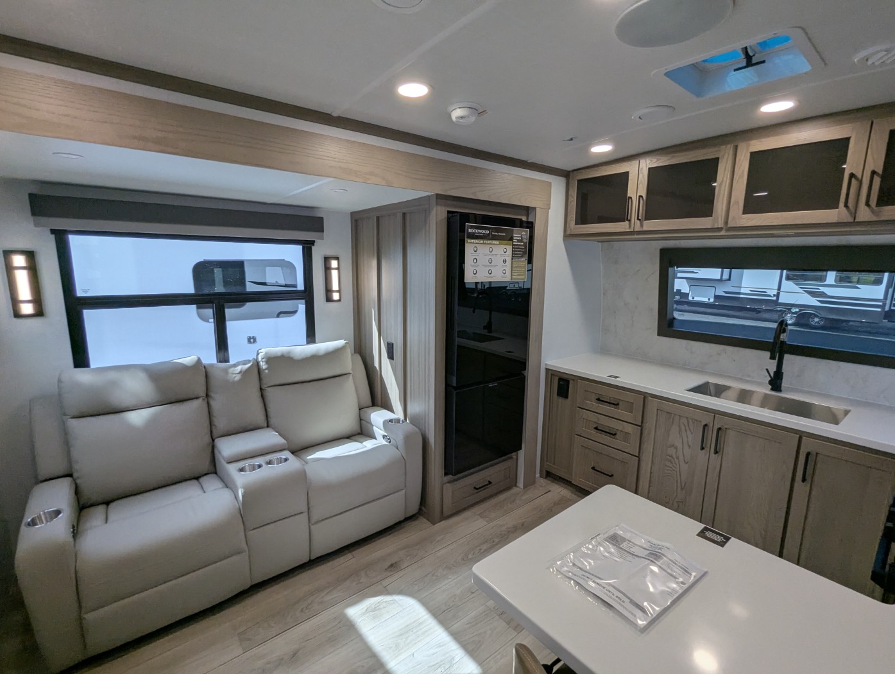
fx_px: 414
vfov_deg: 78.2
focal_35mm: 16
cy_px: 337
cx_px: 448
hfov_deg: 94.4
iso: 66
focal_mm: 2.35
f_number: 2.2
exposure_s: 1/194
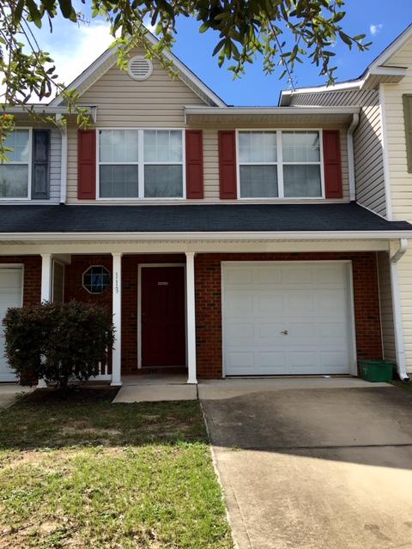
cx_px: 206
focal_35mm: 29
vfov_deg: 61.7
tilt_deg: +7.6
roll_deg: +1.0
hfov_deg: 48.2
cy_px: 274
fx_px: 460
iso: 25
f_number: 2.2
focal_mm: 4.15
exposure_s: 1/1040
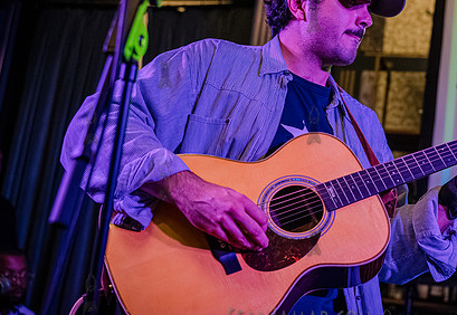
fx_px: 898
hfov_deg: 28.2
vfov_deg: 19.9
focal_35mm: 70
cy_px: 118
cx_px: 334
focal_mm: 47
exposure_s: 1/200
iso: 12800
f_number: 3.2
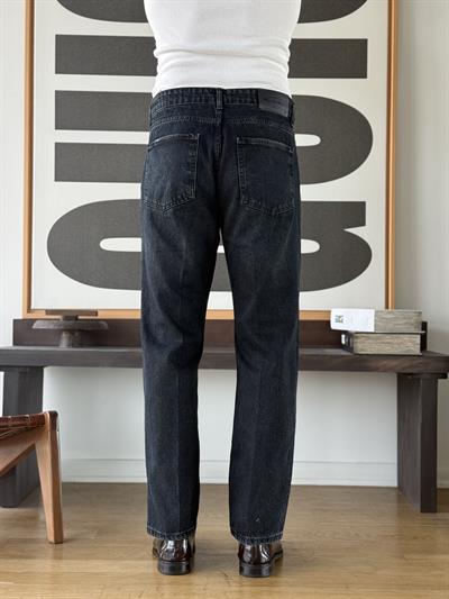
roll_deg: -0.9
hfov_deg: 30.3
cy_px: 300
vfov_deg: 39.6
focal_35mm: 48
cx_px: 224
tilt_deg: +0.8
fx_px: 830
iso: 100
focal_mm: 6.76
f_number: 1.78
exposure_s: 1/148
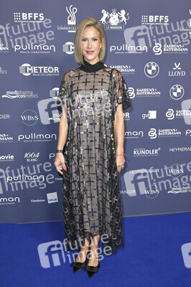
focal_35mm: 34
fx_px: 271
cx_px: 96
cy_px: 144
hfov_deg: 38.8
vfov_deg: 55.8
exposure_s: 1/250
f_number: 6.3
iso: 2000
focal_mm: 34
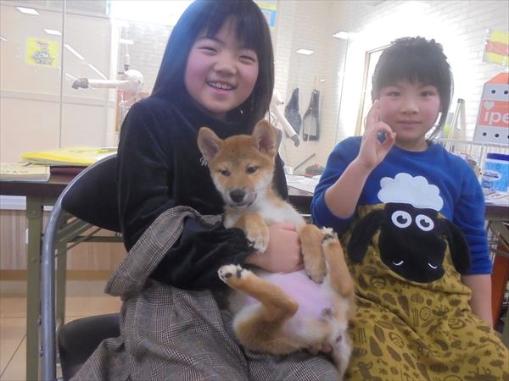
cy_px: 190
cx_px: 254
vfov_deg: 53.1
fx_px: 382
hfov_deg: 67.3
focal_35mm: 26
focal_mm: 4.6
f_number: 3.5
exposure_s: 1/30
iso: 320
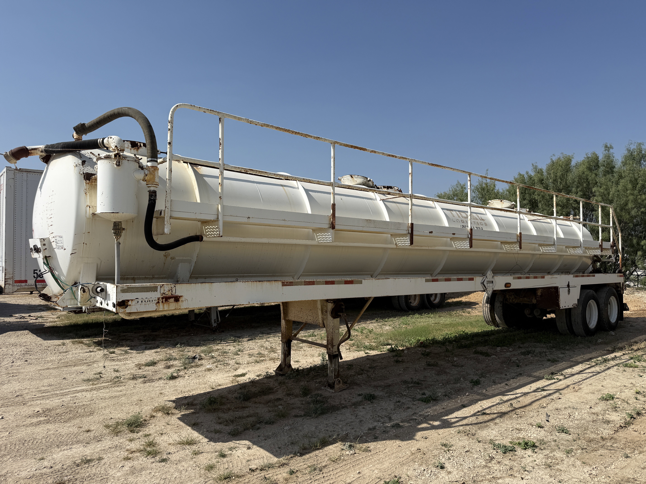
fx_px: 448
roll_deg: +0.7
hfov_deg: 71.6
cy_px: 242
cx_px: 323
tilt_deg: +3.6
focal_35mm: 24
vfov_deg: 56.8
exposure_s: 1/6711
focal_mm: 6.76
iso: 80
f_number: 1.78
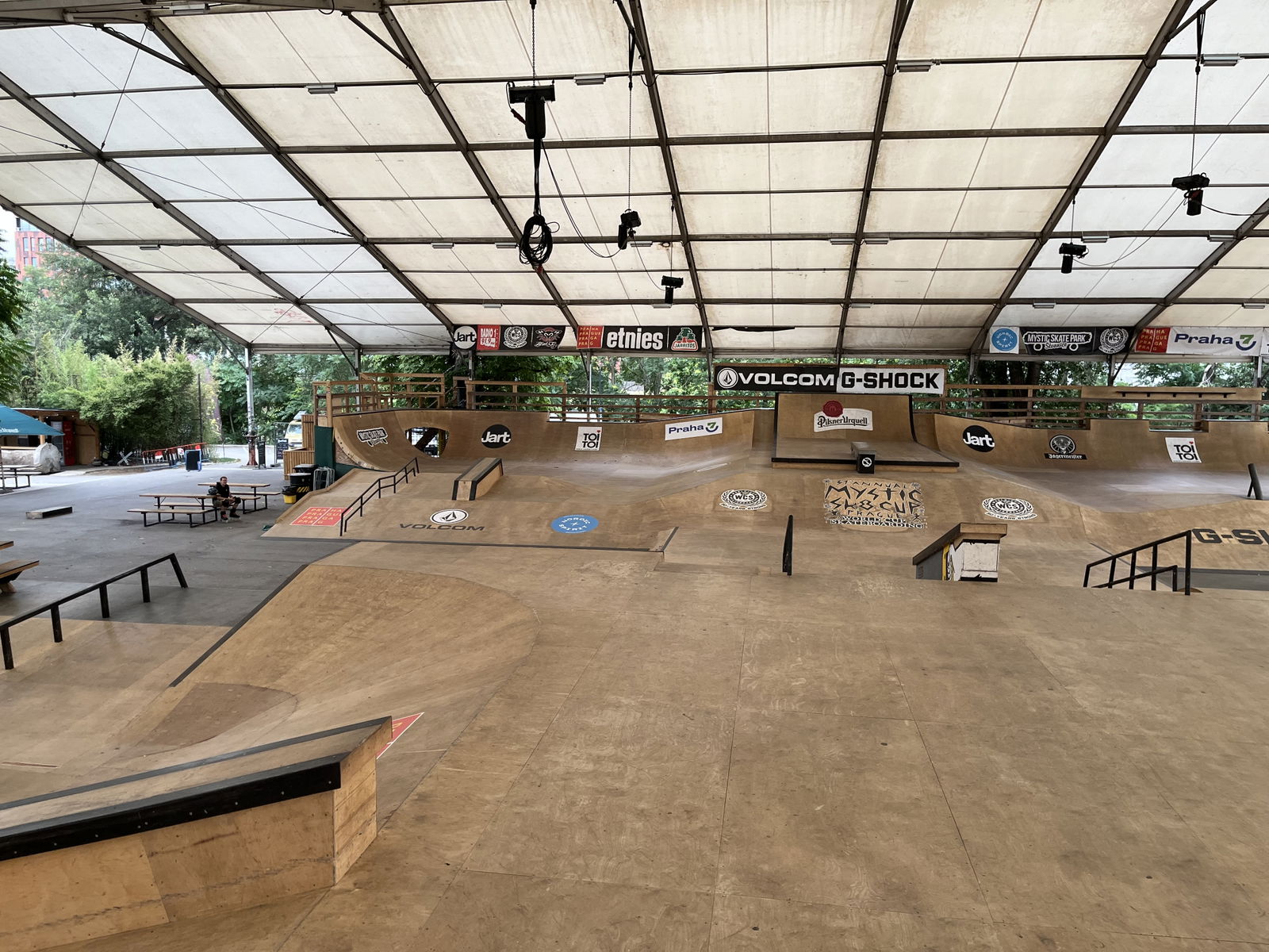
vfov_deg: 53.1
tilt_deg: -8.2
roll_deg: +0.8
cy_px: 476
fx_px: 953
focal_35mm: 26
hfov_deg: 67.3
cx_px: 634
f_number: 1.6
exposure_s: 1/122
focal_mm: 5.1
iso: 100
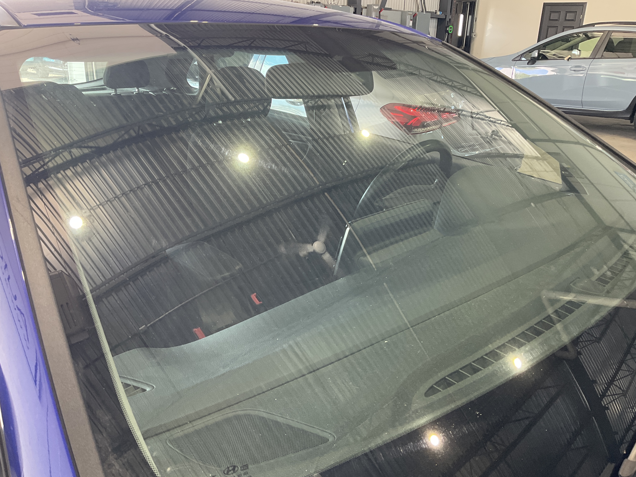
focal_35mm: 29
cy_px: 238
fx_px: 533
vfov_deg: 48.2
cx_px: 318
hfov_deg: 61.7
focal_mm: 3
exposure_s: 1/70
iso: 64
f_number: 1.8
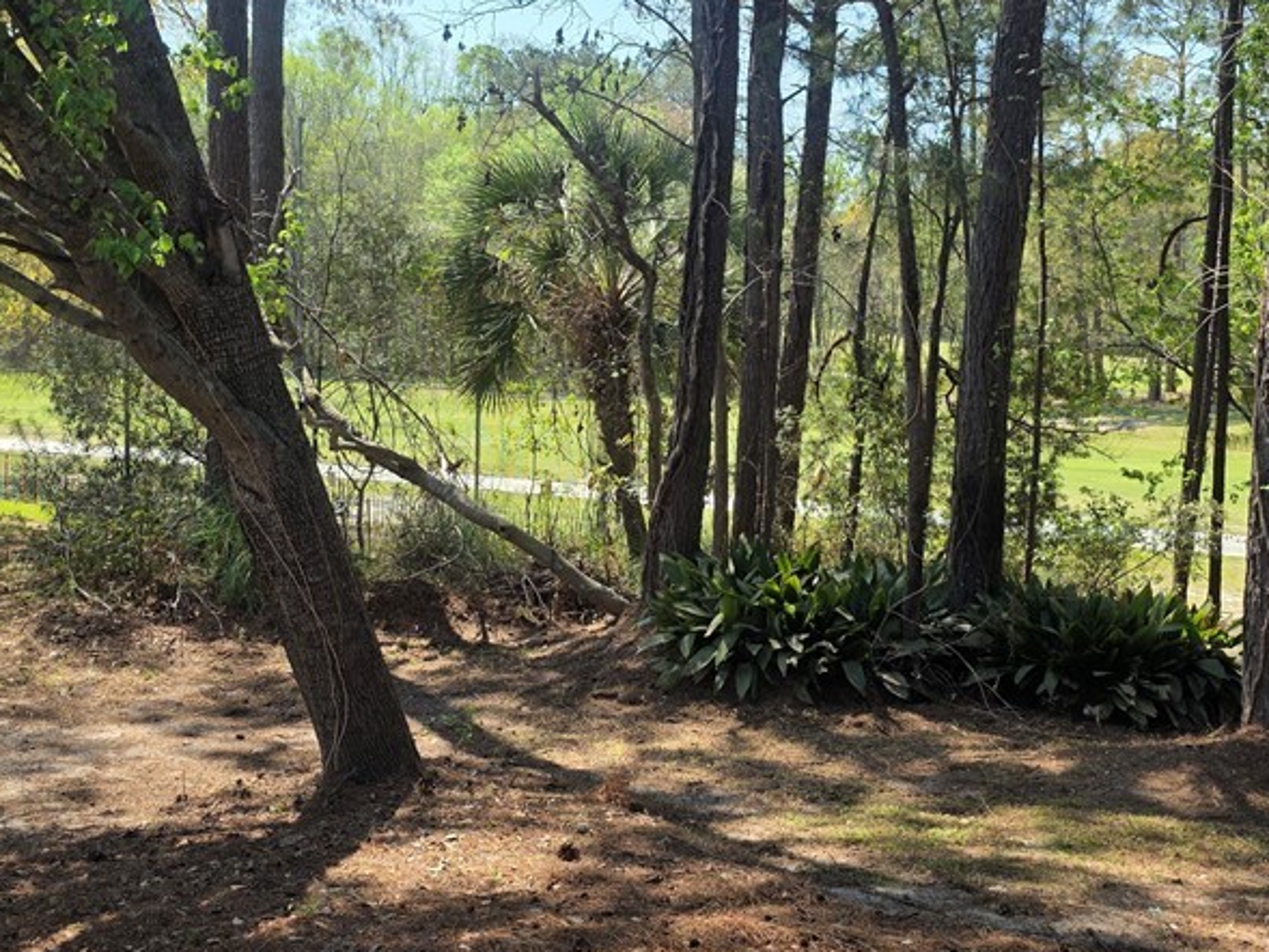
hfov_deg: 46.8
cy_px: 411
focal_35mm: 40
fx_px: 1467
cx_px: 588
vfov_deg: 35.9
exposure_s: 1/2874
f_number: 1.7
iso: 80
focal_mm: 6.3
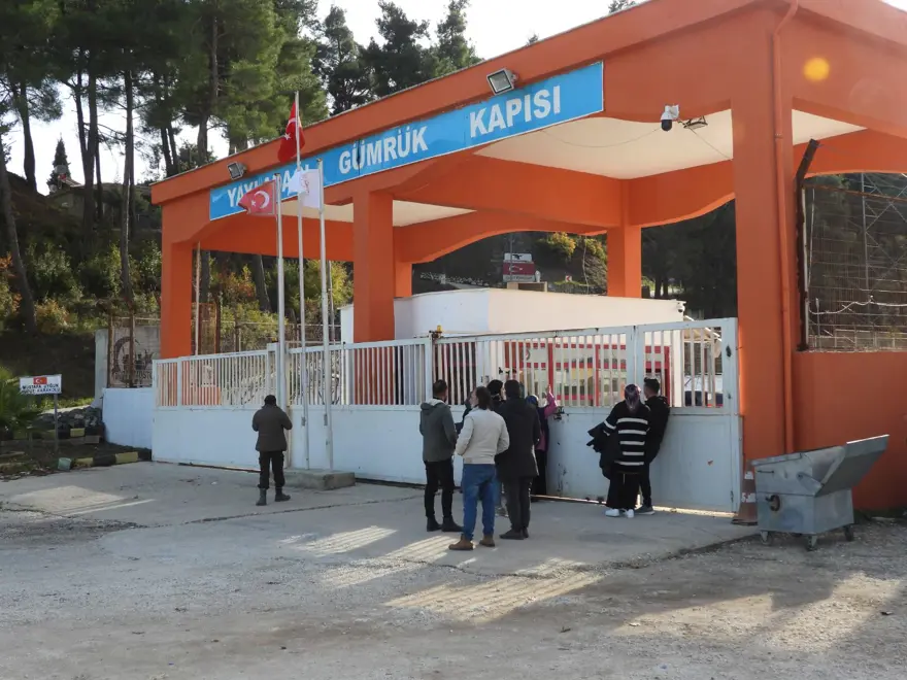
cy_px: 340
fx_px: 1074
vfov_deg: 35.1
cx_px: 454
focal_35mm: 41
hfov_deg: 45.8
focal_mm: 7.4
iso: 100
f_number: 3.2
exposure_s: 1/500
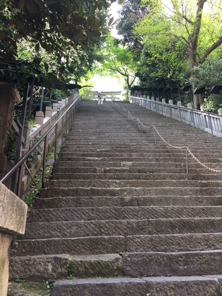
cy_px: 148
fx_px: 248
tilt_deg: +23.1
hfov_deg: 48.2
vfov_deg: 61.7
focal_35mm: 29
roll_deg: +0.6
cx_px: 111
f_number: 2.2
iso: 40
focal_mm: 4.15
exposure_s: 1/120
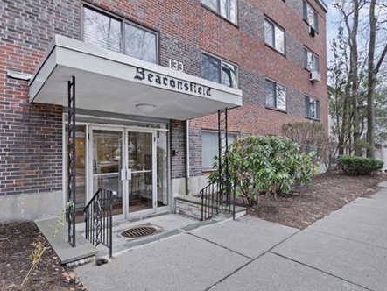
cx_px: 223
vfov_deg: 66.0
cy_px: 146
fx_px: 224
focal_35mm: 20
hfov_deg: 81.2
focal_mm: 12
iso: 200
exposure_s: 1/160
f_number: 4.5
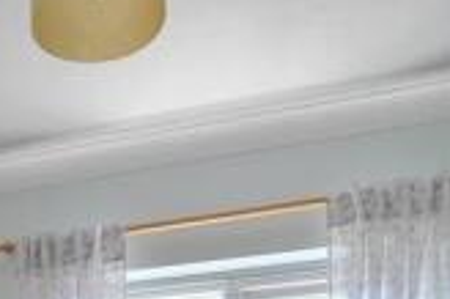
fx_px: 749
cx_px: -25
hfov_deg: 30.5
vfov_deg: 18.2
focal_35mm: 60
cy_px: 528
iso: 400
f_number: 11
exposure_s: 1/30
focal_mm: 10
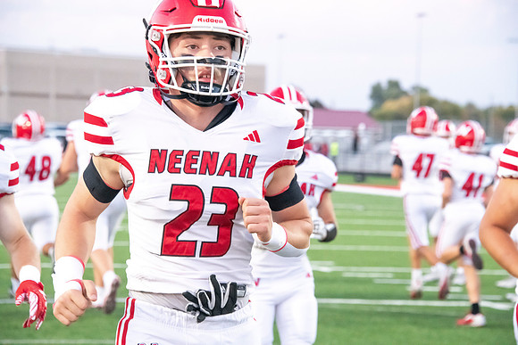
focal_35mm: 145
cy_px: 172
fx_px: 2087
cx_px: 259
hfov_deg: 14.2
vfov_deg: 9.5
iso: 10000
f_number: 7.1
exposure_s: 1/500
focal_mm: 145
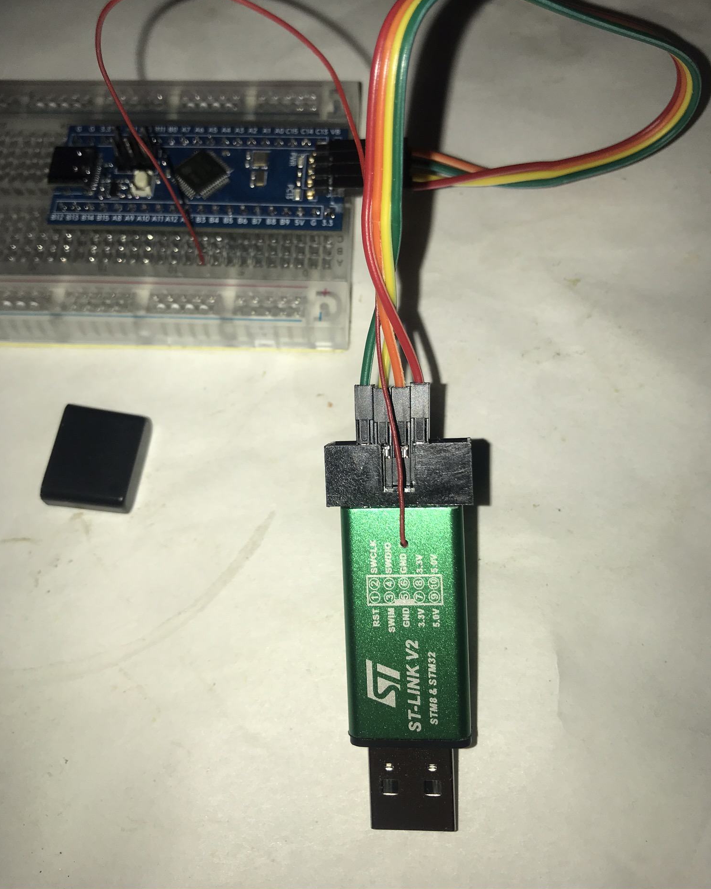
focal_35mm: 30
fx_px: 789
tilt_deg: -64.7
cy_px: 402
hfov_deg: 48.5
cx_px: 355
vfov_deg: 58.7
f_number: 1.8
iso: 20
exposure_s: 1/754
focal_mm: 3.99
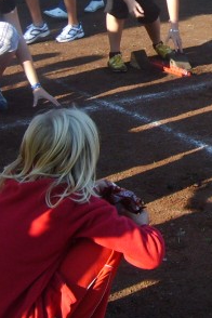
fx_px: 874
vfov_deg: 20.2
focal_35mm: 99
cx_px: 223
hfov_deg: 13.6
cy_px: 25
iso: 50
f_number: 2.8
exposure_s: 1/350
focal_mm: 5.8
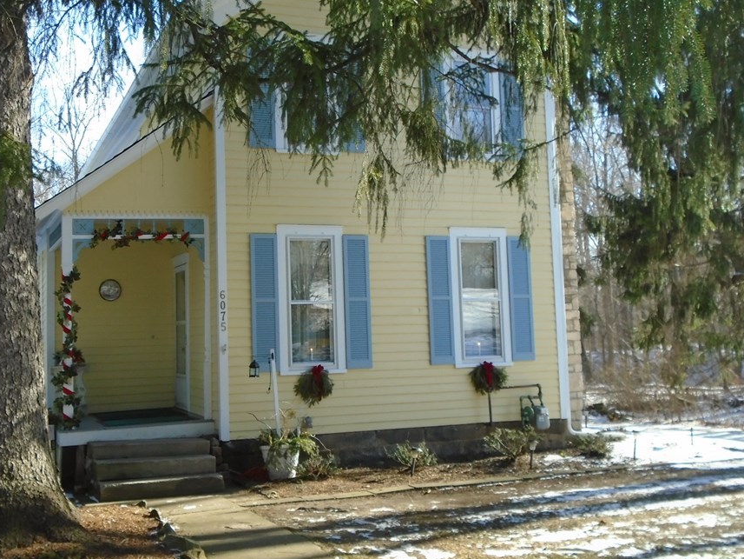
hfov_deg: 43.7
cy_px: 250
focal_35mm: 43
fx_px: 924
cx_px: 313
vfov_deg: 33.6
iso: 160
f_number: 3.8
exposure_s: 1/250
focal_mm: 6.4
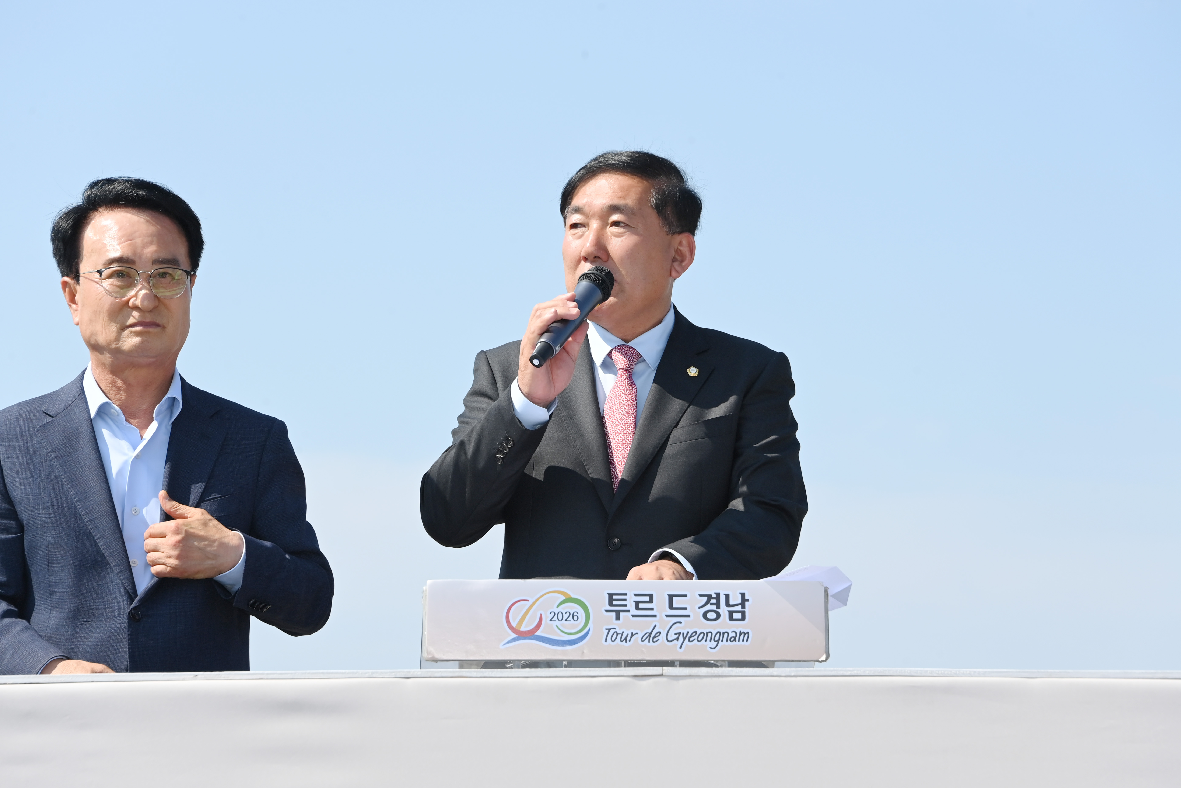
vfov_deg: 7.6
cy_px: 394
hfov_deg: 11.4
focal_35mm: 180
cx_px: 590
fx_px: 5905
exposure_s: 1/640
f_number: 8
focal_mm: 180
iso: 320
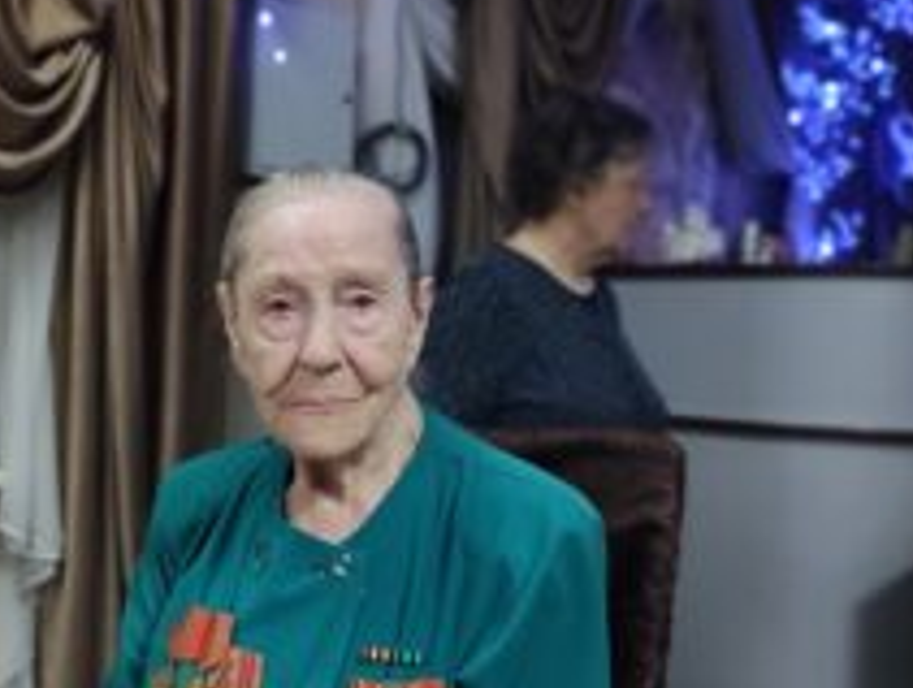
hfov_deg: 44.0
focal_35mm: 42
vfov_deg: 34.1
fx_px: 1110
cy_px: 463
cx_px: 294
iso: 663
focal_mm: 5.89
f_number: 1.89
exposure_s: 1/33
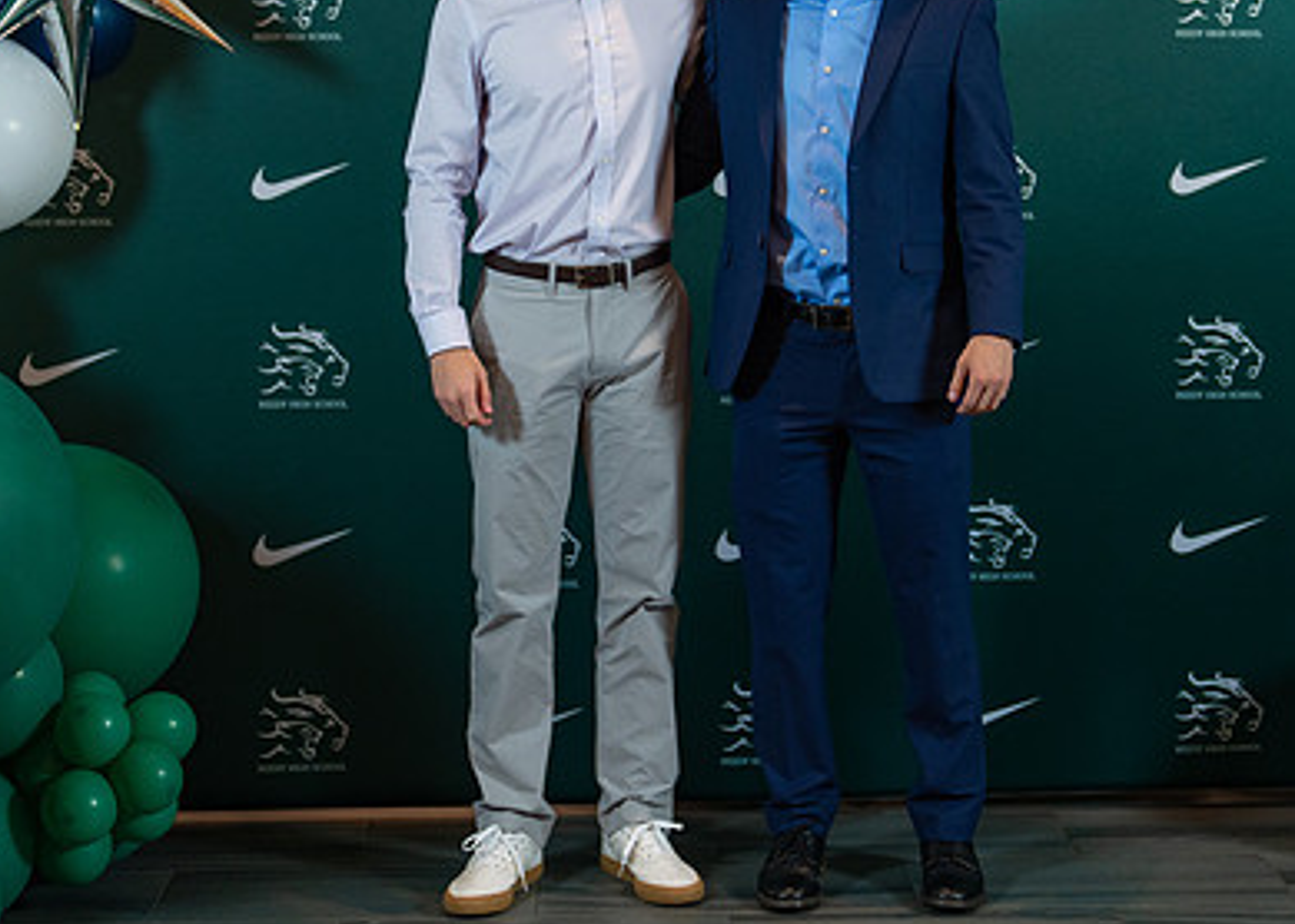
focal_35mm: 78
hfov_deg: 25.4
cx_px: 734
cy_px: 292
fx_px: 2867
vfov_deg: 18.2
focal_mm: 50
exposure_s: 1/320
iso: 500
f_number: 1.2
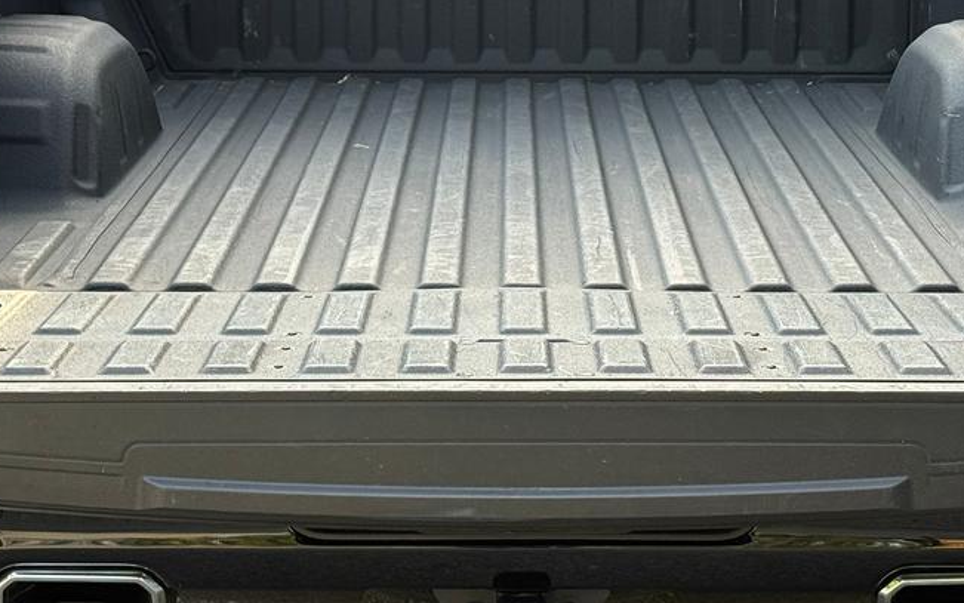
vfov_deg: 13.0
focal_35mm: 100
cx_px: 523
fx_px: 2627
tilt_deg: -7.8
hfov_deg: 20.8
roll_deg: -0.6
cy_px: 70
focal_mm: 6.76
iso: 80
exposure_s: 1/409
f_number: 1.78
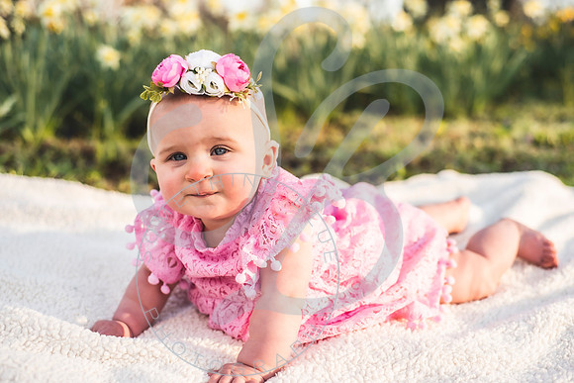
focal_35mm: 50
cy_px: 192
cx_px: 287
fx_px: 797
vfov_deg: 27.0
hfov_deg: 39.6
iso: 100
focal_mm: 50
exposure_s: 1/320
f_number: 2.8
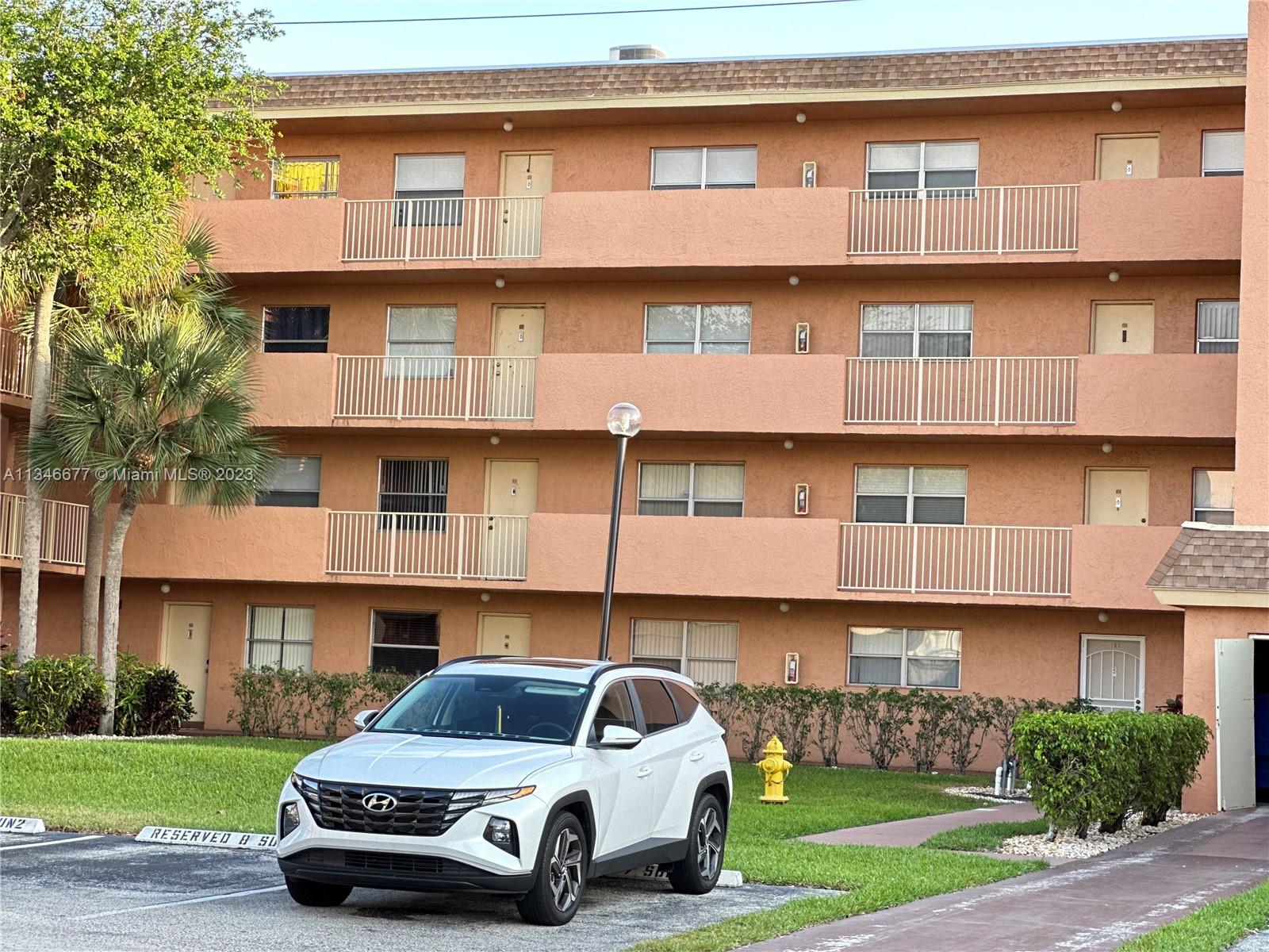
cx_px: 634
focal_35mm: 77
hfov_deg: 25.3
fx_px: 2823
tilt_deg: +4.6
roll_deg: -3.0
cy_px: 476
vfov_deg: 19.1
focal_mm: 9
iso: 80
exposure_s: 1/121
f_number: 2.8
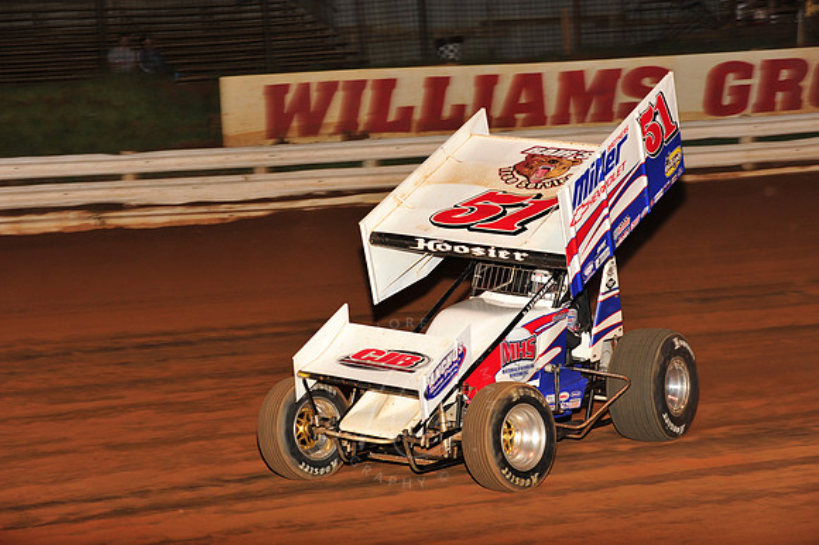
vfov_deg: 13.0
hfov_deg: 19.5
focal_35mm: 105
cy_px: 272
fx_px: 2387
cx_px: 410
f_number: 6.3
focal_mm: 105
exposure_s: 1/320
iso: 800
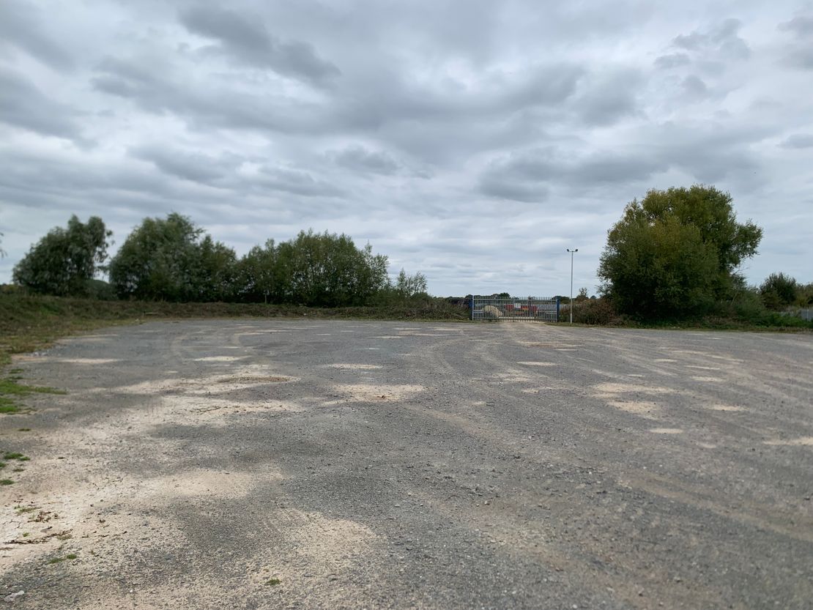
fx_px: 611
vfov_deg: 53.1
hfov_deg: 67.3
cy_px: 305
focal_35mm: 26
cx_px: 406
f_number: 1.8
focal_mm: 4.25
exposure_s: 1/1718
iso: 25
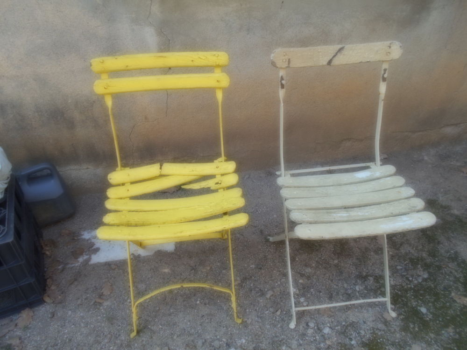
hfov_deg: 67.3
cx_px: 234
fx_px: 351
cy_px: 175
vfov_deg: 53.1
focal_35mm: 26
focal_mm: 4.6
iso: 80
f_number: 3.2
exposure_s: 1/125
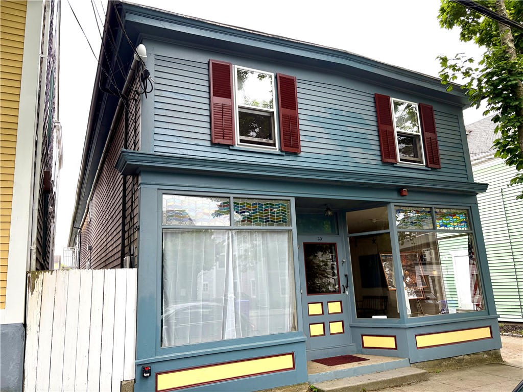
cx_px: 262
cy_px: 196
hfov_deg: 67.3
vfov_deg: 53.1
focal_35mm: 26
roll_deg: +2.9
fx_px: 393
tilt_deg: +12.0
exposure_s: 1/83
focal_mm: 5.96
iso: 125
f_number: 1.6
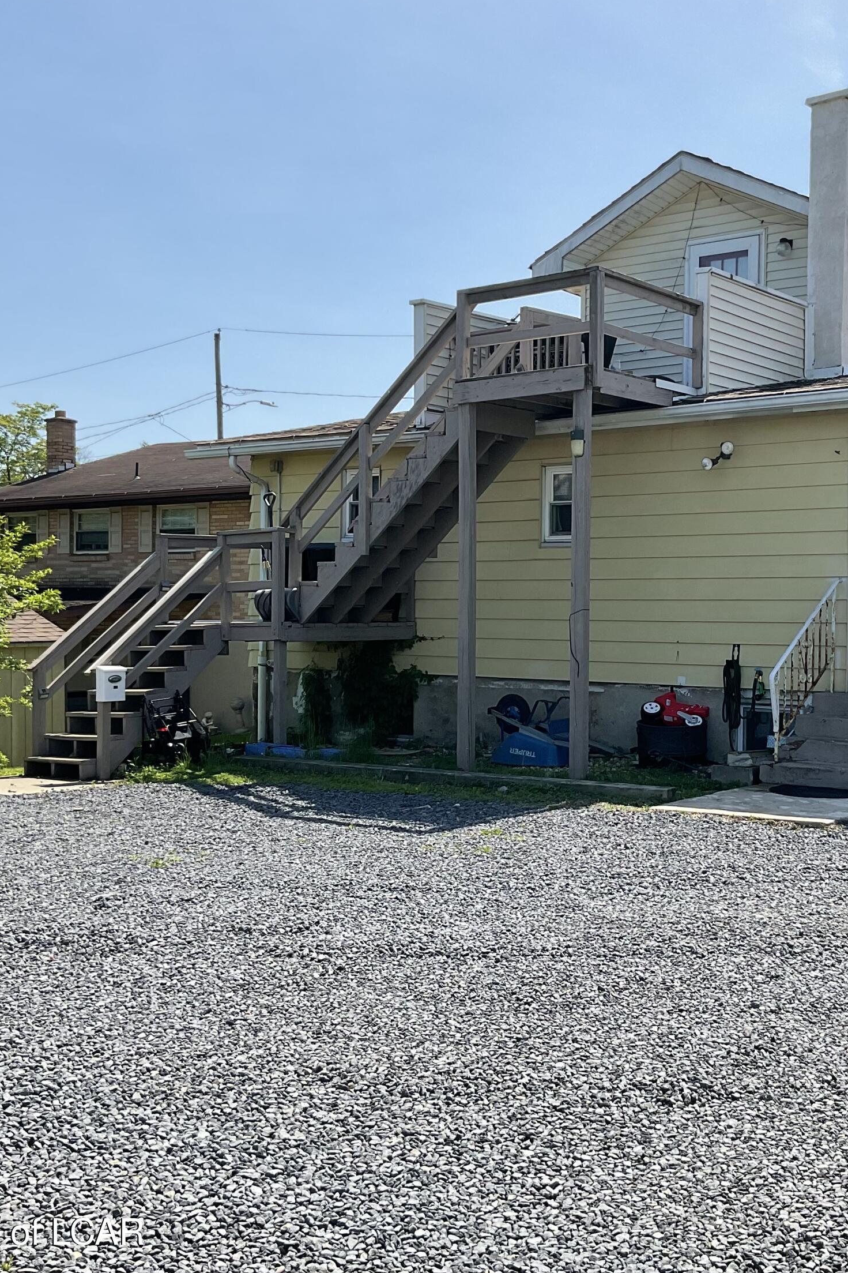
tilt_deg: -1.2
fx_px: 1449
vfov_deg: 47.4
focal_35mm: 41
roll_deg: -0.6
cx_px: 605
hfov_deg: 32.2
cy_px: 643
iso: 16
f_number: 1.8
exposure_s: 1/1912
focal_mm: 3
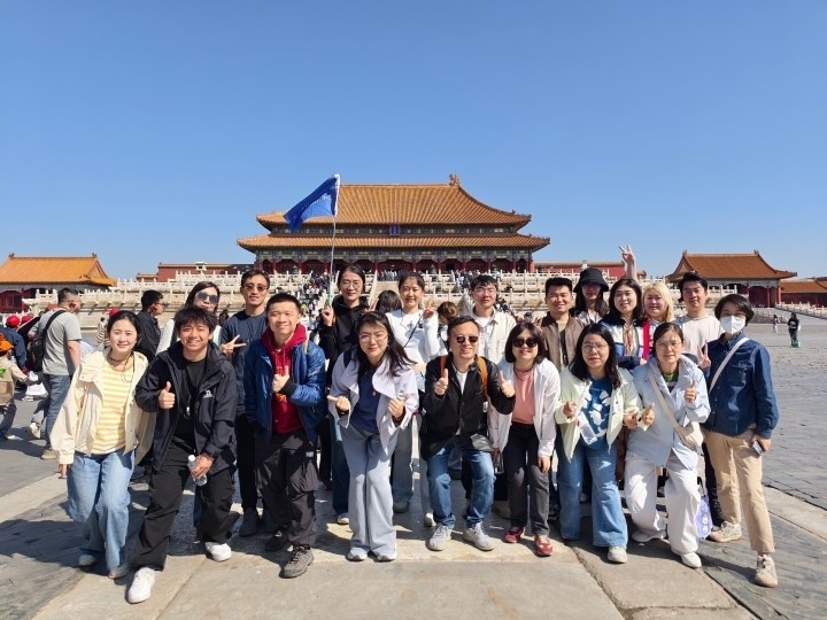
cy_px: 310
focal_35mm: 23
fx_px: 549
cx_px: 414
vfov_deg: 58.9
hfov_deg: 73.9
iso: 72
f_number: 1.57
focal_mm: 5.6
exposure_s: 1/2141
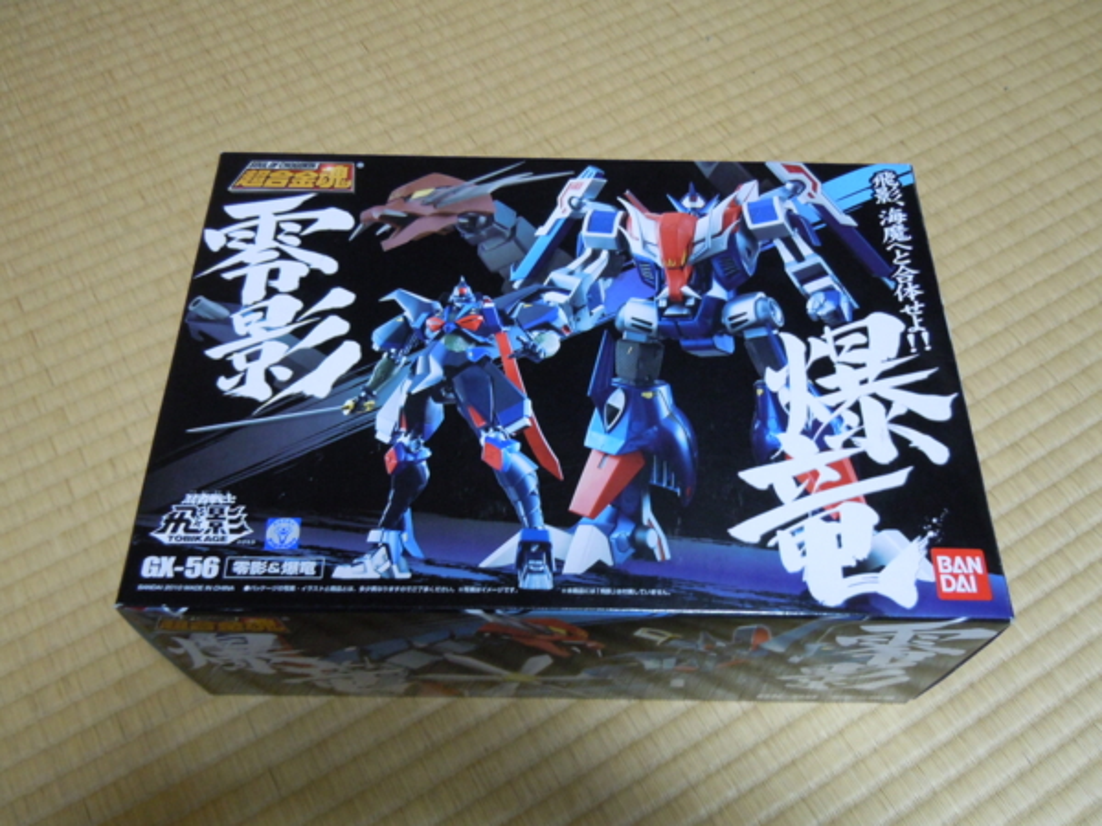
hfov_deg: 60.0
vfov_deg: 46.8
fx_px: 955
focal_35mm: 30
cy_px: 413
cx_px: 551
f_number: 3.5
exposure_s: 1/10
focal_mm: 5.4
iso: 400
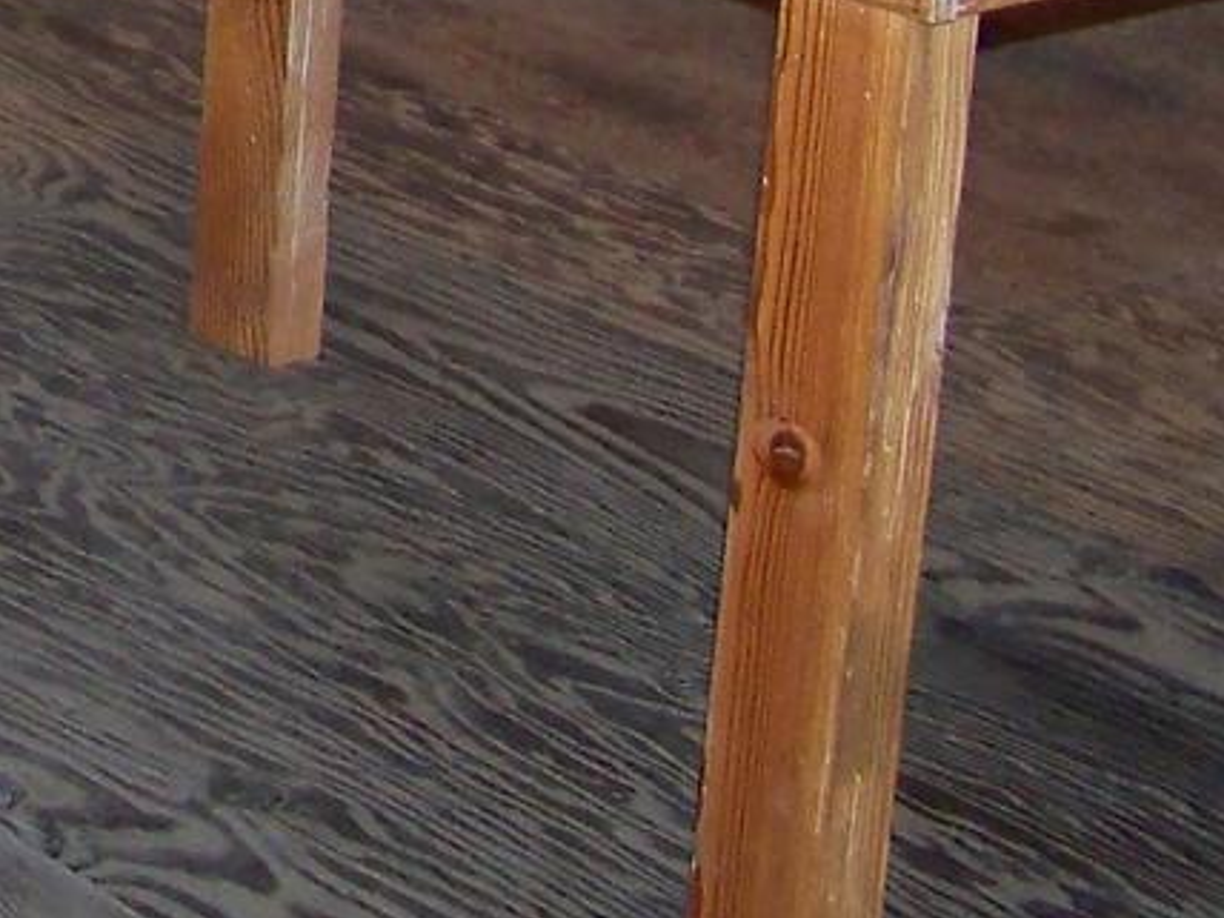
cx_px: -1058
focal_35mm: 158
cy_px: -998
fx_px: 5587
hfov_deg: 11.5
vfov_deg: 8.8
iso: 200
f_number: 2.8
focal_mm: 5.85
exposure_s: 1/30
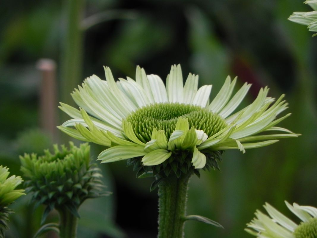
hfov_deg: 2.9
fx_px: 6208
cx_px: 158
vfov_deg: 2.2
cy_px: 119
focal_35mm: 678
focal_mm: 120
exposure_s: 1/30
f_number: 5
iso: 160
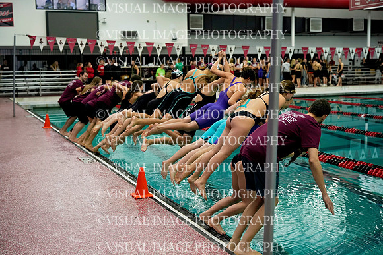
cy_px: 128
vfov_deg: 28.7
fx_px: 500
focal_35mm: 47
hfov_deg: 41.9
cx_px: 192
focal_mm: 47
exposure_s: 1/500
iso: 1600
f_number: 2.8
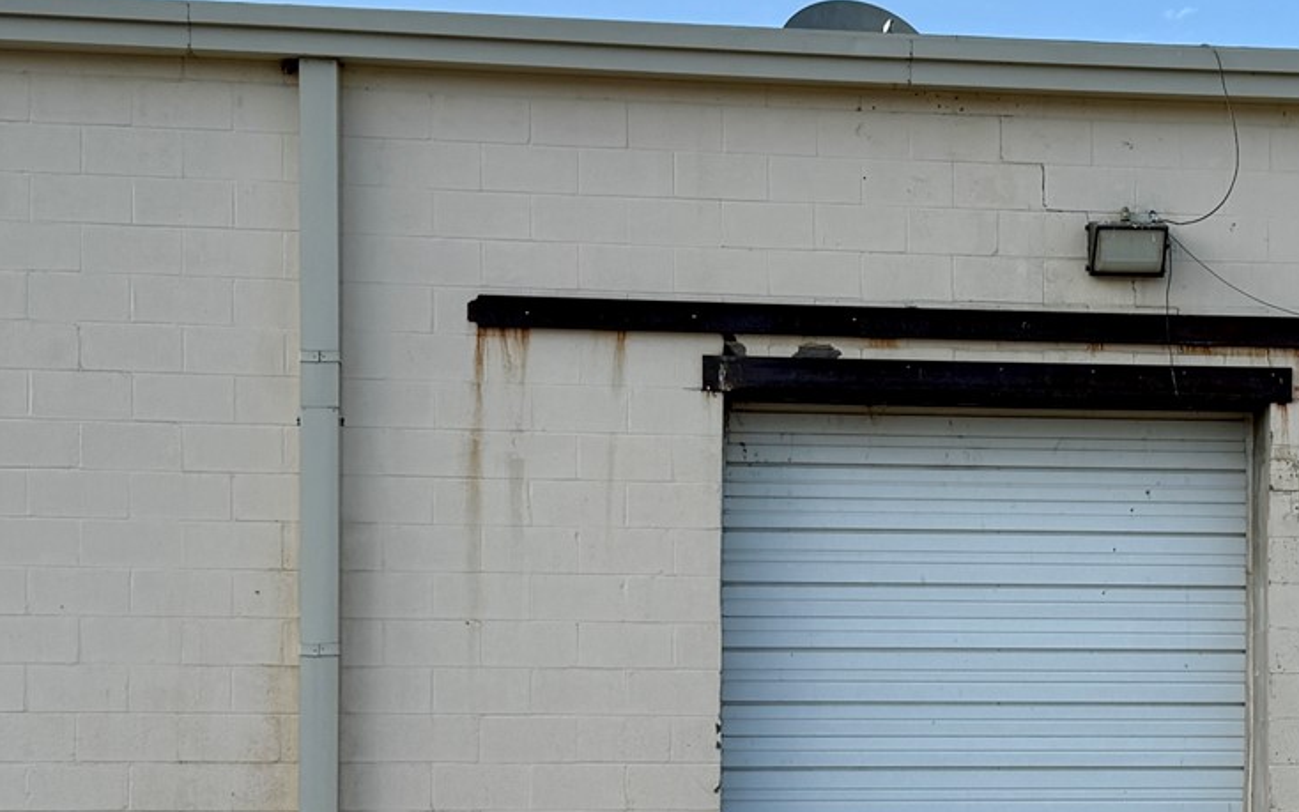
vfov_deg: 18.1
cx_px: 957
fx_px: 2514
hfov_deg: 28.6
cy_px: 718
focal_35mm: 71
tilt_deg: +2.8
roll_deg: +0.0
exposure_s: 1/2611
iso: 80
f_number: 1.78
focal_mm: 6.76
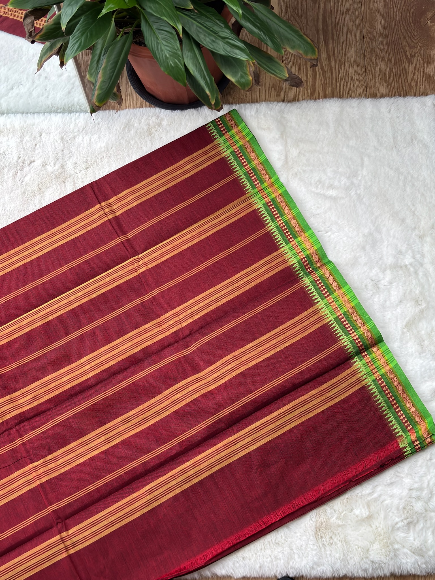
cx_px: 218
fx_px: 771
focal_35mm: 46
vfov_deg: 41.2
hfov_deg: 31.5
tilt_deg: -71.8
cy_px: 290
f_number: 1.6
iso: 50
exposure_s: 1/100
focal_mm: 5.96
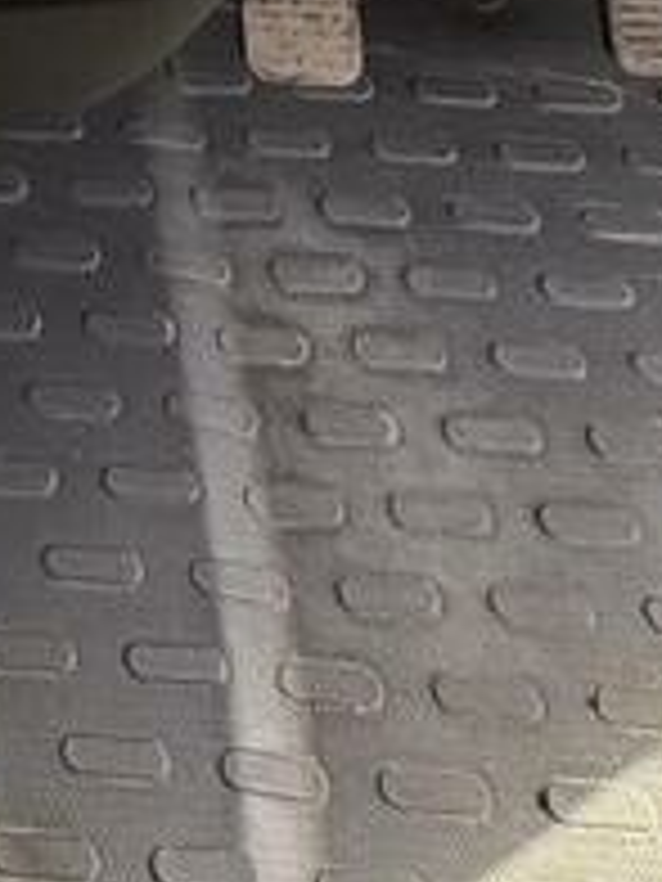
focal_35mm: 64
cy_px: -684
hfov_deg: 19.7
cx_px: -351
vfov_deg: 21.1
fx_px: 1632
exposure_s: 1/139
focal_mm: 2.22
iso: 80
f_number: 2.2
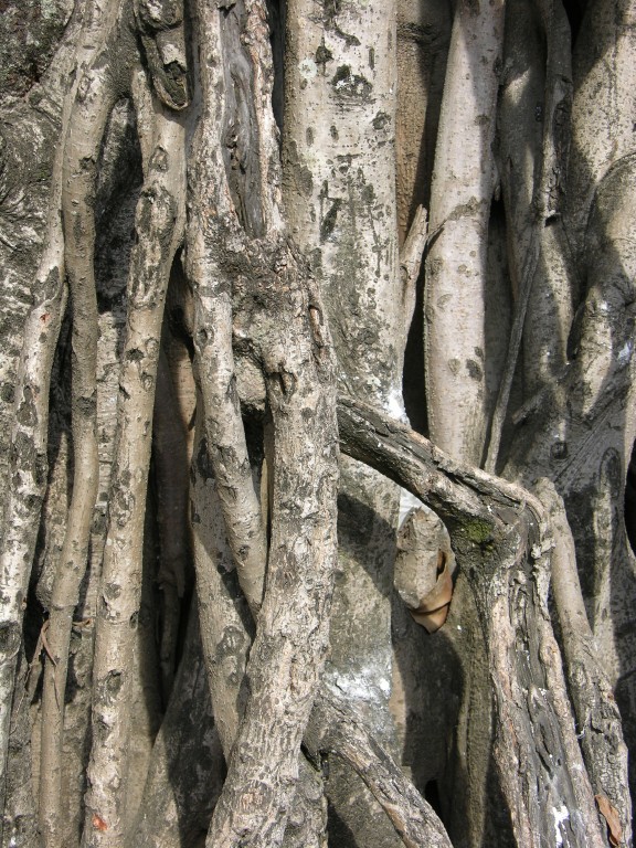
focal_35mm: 70
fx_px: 1715
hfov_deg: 21.0
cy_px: 424
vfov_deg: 27.8
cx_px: 318
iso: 50
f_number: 4.2
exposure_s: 1/122
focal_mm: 17.8
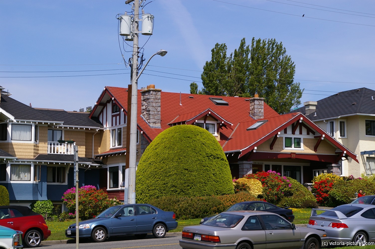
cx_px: 188
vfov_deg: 16.5
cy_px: 124
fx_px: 859
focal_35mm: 82
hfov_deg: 24.6
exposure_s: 1/350
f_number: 11
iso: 200
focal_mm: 55
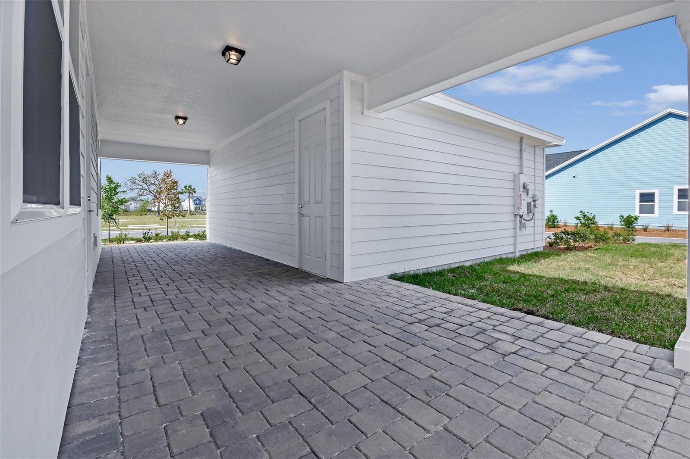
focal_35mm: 15
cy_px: 230
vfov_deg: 77.3
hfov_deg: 100.4
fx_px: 287
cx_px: 345
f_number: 11
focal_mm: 10
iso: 640
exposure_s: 1/400
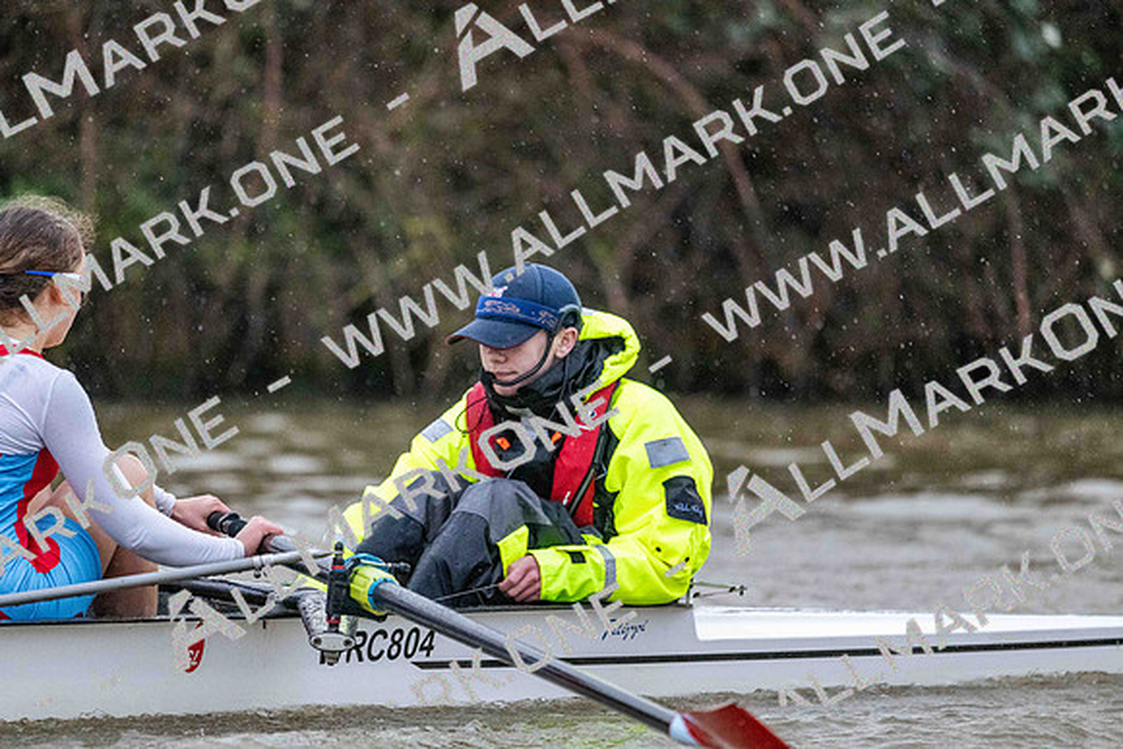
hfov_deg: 5.2
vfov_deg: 3.4
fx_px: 12480
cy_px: 374
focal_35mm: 400
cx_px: 562
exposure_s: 1/1600
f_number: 4.5
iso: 11400
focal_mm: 400
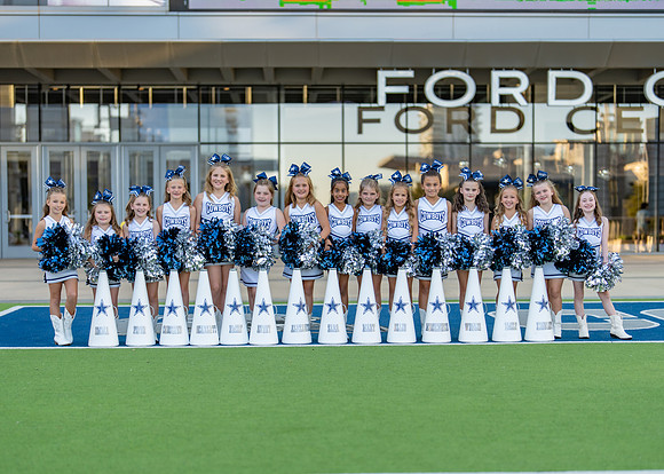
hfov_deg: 31.8
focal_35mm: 62
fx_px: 1165
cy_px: 277
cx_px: 328
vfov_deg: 23.0
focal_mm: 50
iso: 100
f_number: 1.2
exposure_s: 1/640
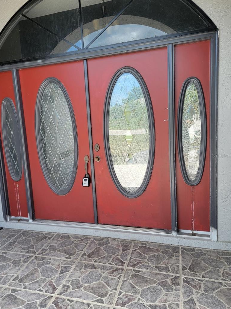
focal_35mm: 28
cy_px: 156
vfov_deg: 63.5
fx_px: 249
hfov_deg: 49.6
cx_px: 99
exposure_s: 1/120
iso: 20
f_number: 1.8
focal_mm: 6.7
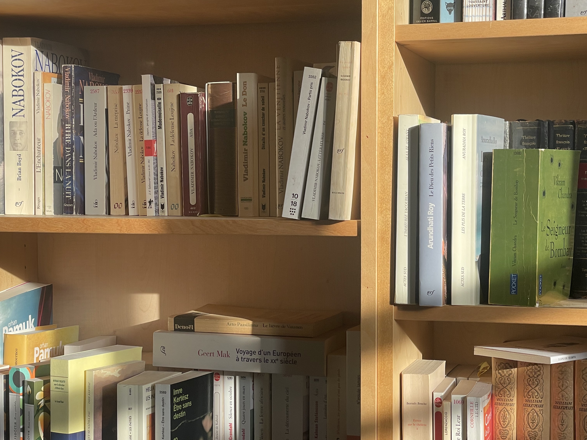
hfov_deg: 28.2
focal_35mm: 69
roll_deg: +0.1
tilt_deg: -3.9
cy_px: 265
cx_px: 313
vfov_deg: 21.3
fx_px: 1170
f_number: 2
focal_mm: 6
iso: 25
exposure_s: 1/114
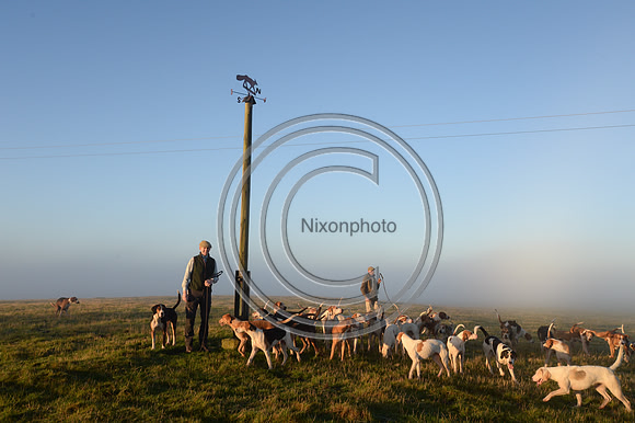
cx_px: 318
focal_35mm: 32
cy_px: 212
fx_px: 564
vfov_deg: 41.1
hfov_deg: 58.7
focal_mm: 32
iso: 1250
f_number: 9
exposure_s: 1/1000
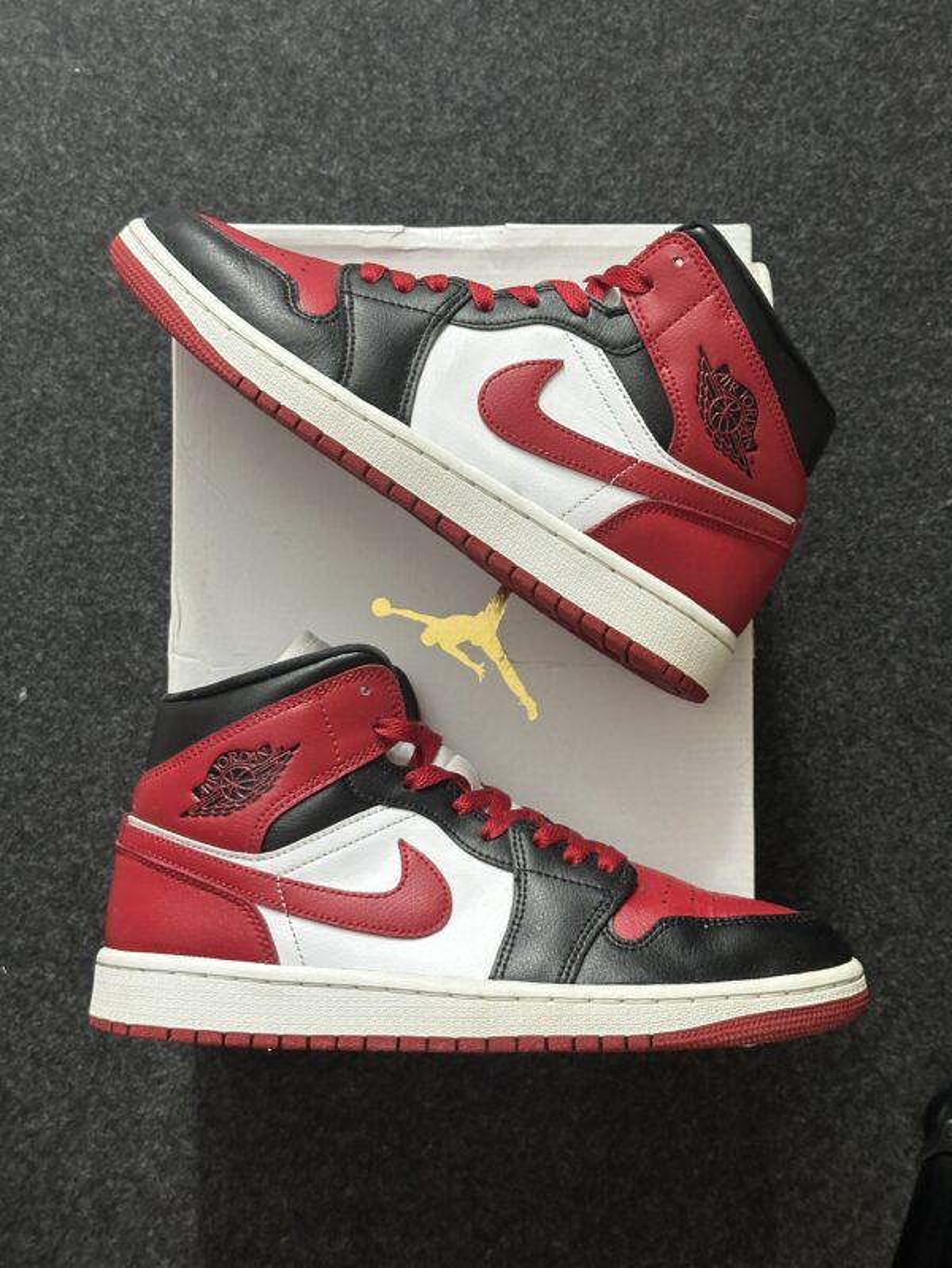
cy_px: 634
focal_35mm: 48
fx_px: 1759
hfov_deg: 30.3
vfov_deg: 39.6
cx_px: 476
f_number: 1.78
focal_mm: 6.86
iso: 250
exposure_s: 1/33
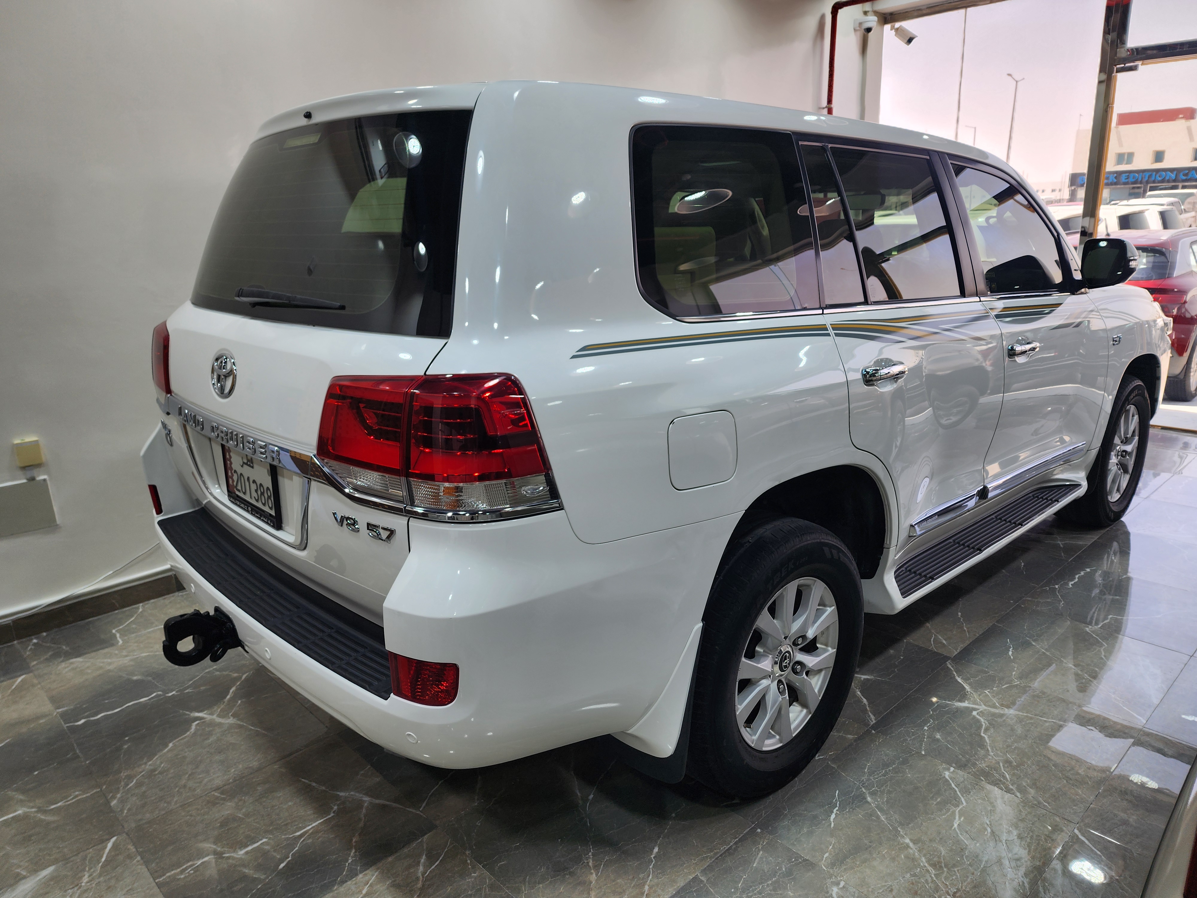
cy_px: 449
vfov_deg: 58.9
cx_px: 598
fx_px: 795
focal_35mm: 23
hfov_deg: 73.9
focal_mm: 6.4
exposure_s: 1/256
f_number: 1.8
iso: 12
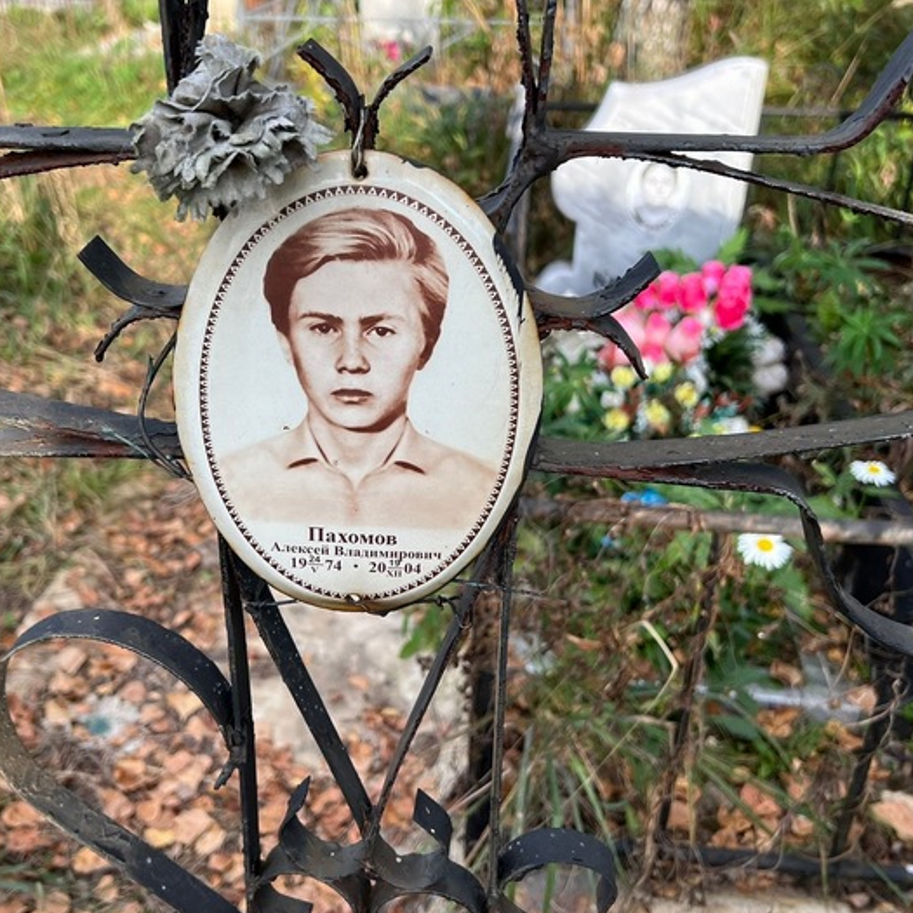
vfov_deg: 47.1
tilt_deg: -26.3
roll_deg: +0.3
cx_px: 369
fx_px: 1044
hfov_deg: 47.0
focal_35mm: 35
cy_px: 409
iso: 50
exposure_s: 1/718
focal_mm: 5.7
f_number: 1.5
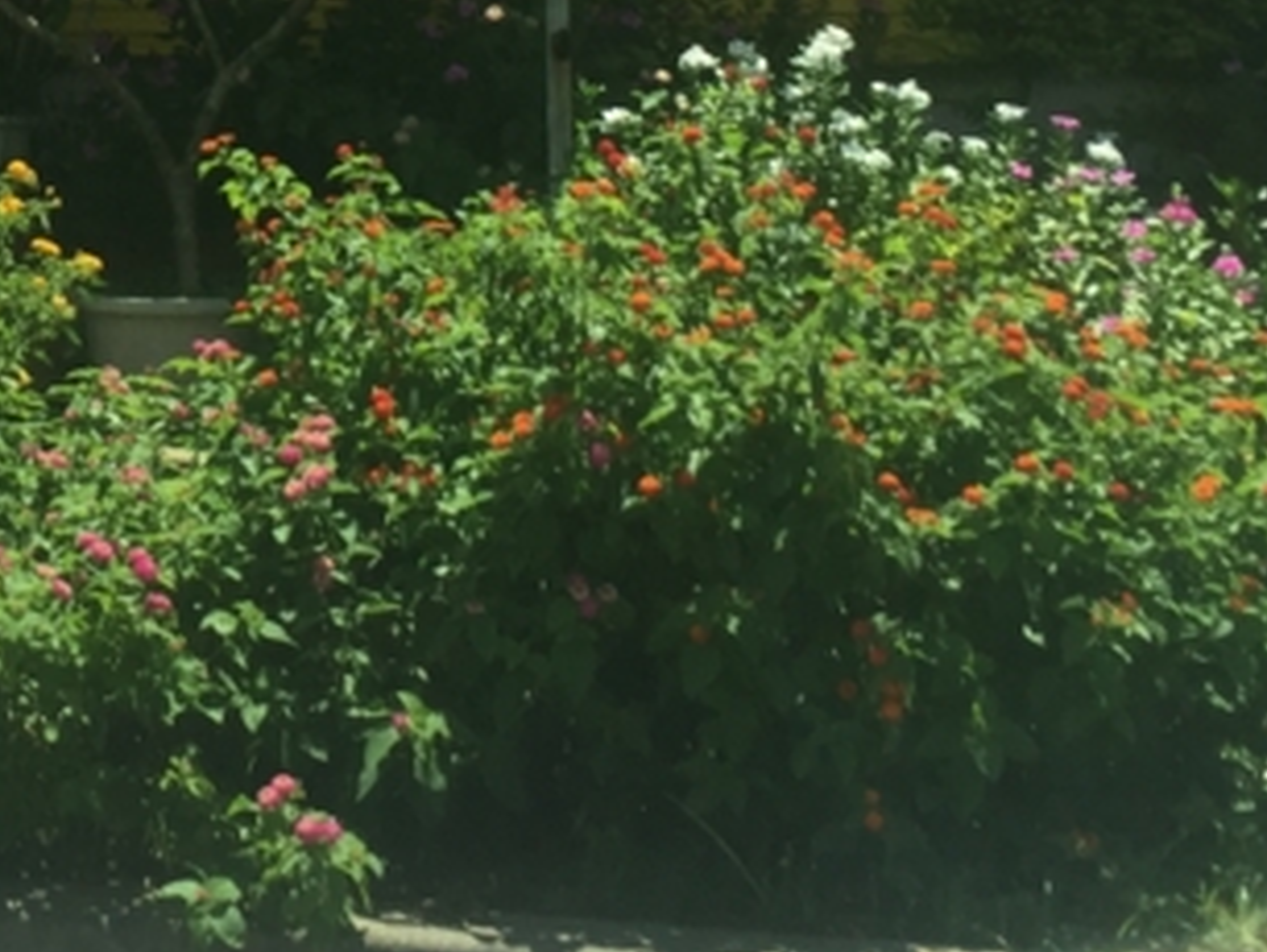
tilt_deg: +5.7
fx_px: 3553
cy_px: -319
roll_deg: -1.1
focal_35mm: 97
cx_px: -186
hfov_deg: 19.2
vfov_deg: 14.6
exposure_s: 1/1130
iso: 32
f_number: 2.2
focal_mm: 4.15
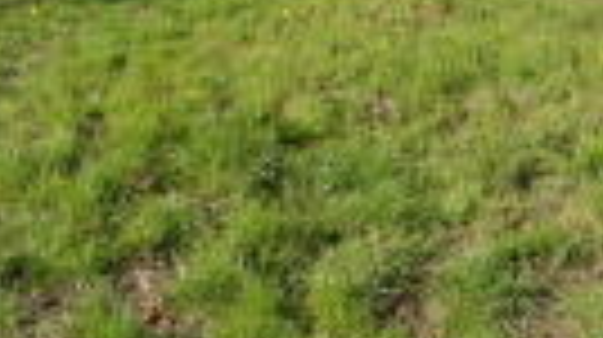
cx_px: 238
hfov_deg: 37.1
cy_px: -183
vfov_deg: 18.6
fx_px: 894
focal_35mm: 56
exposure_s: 1/160
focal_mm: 10
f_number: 6.3
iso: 100
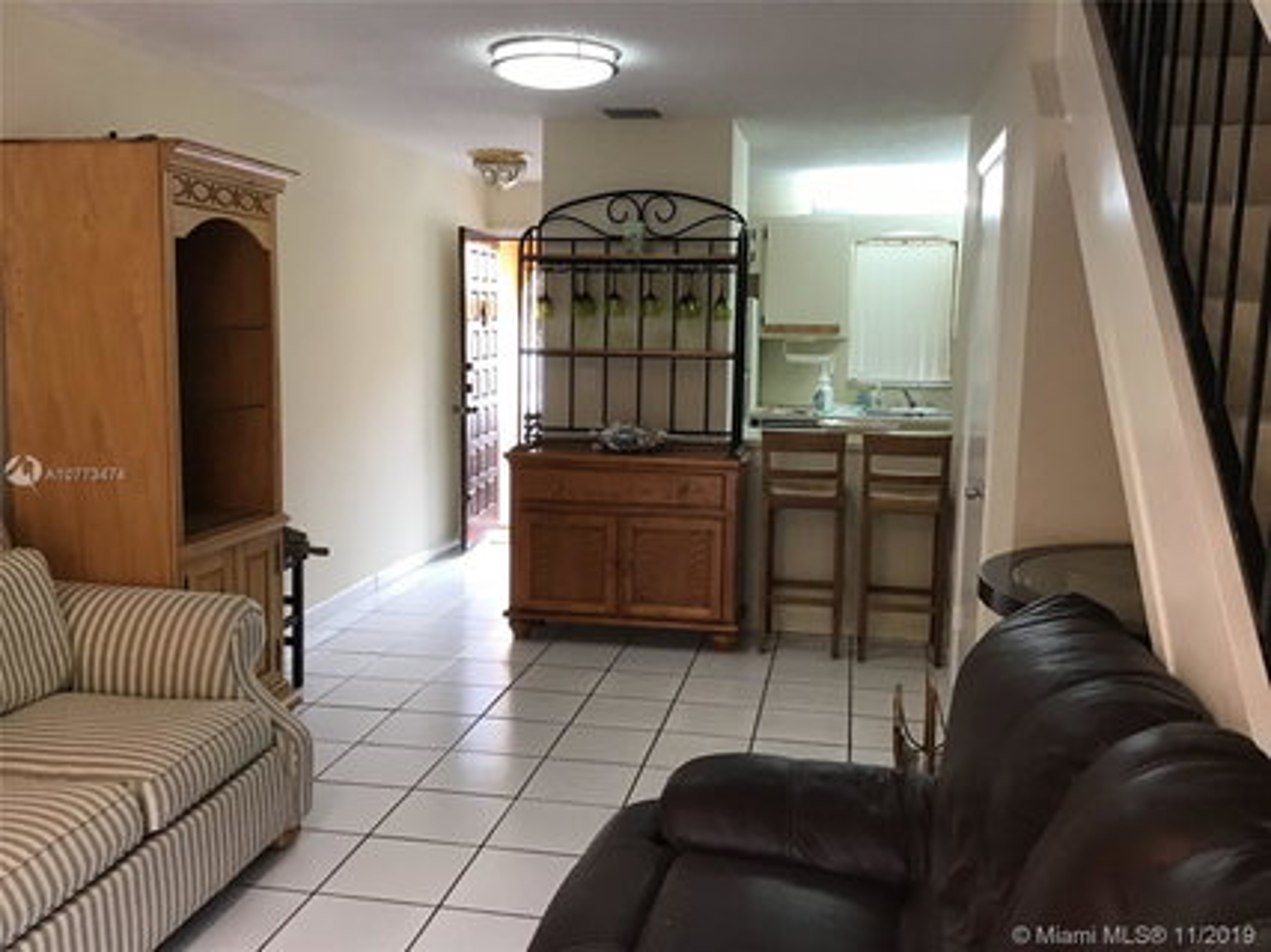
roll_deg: -0.5
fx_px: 1138
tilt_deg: -8.4
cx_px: 636
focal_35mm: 31
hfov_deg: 58.4
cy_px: 476
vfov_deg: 45.4
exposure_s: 1/30
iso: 100
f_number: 2.4
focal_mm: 3.3
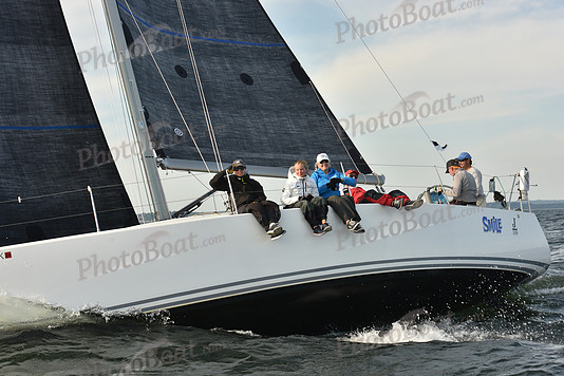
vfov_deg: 17.9
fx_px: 1191
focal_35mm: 76
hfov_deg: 26.7
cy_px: 183
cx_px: 281
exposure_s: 1/320
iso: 250
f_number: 10
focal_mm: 70
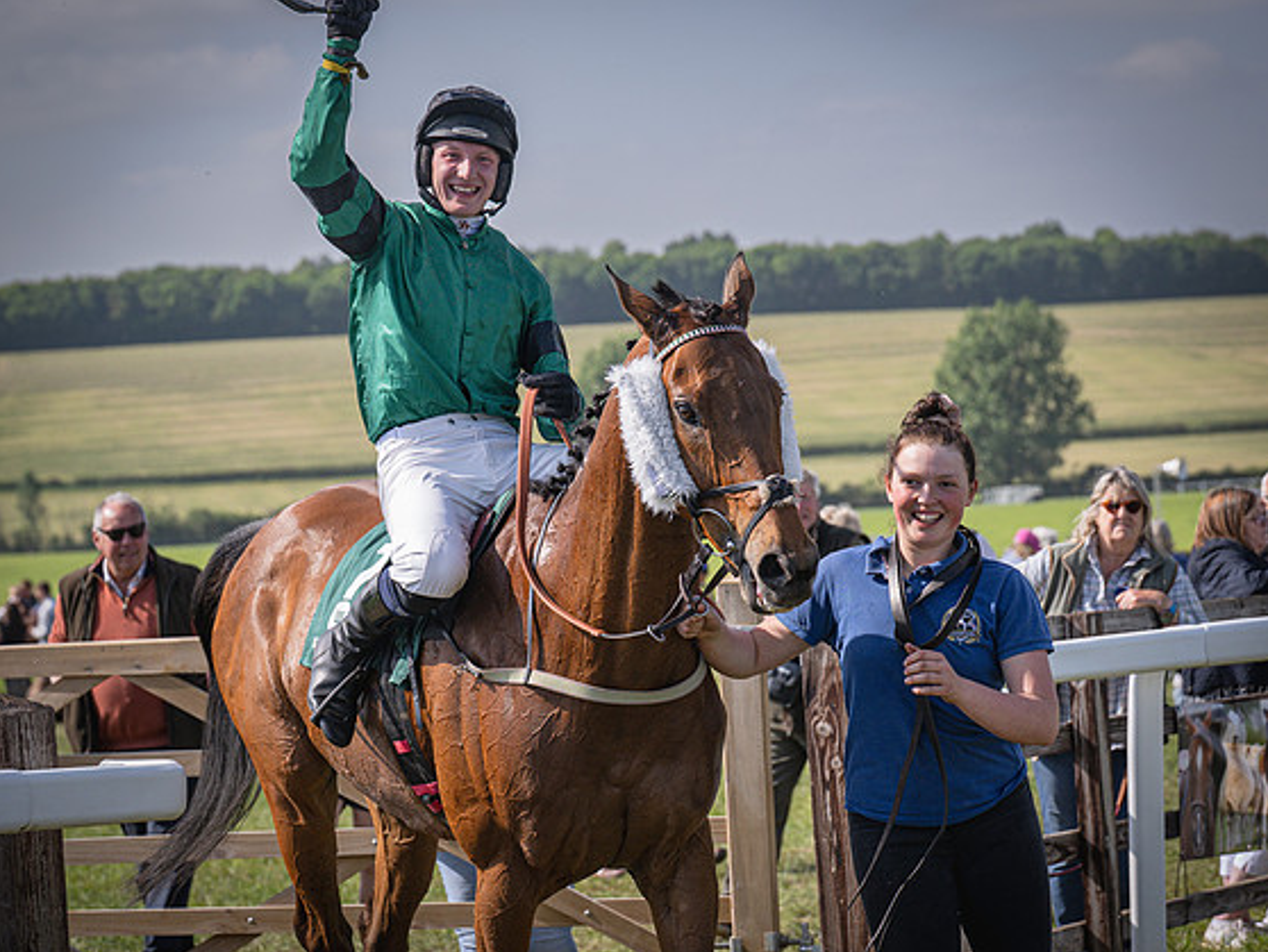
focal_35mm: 123
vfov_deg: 12.1
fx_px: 4507
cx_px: 640
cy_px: 476
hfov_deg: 16.0
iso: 200
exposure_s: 1/1600
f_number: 4
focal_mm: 70
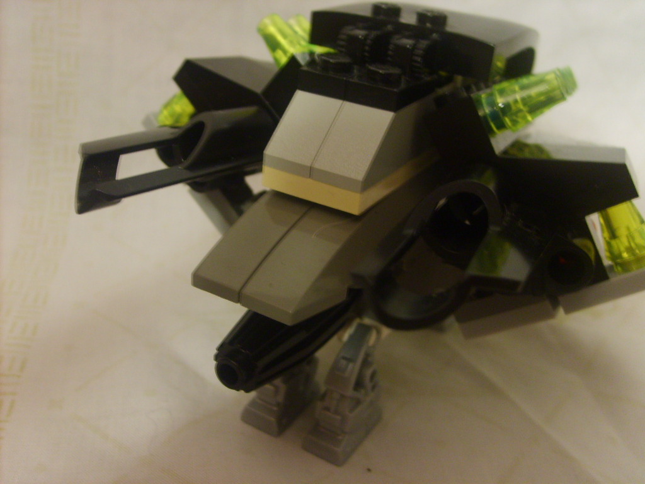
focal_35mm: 35
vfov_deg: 40.7
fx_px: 652
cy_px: 242
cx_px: 322
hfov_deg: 52.6
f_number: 2.8
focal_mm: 5.8
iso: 140
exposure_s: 1/4
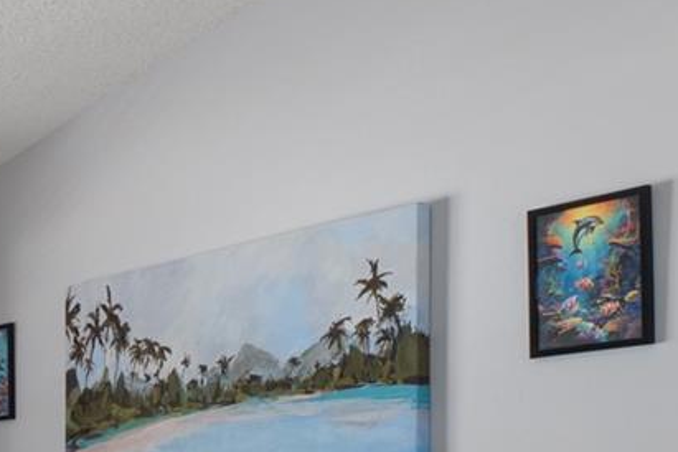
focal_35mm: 76
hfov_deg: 20.8
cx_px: -447
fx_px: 1430
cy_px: 543
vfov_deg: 17.2
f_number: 8
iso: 320
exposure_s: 1/1.67
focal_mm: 13
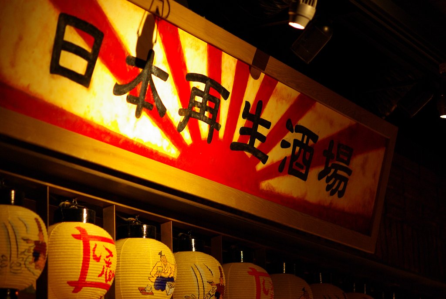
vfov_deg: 13.1
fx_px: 1302
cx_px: 223
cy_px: 150
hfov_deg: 19.4
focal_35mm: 105
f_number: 2.8
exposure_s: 1/30
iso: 400
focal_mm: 70
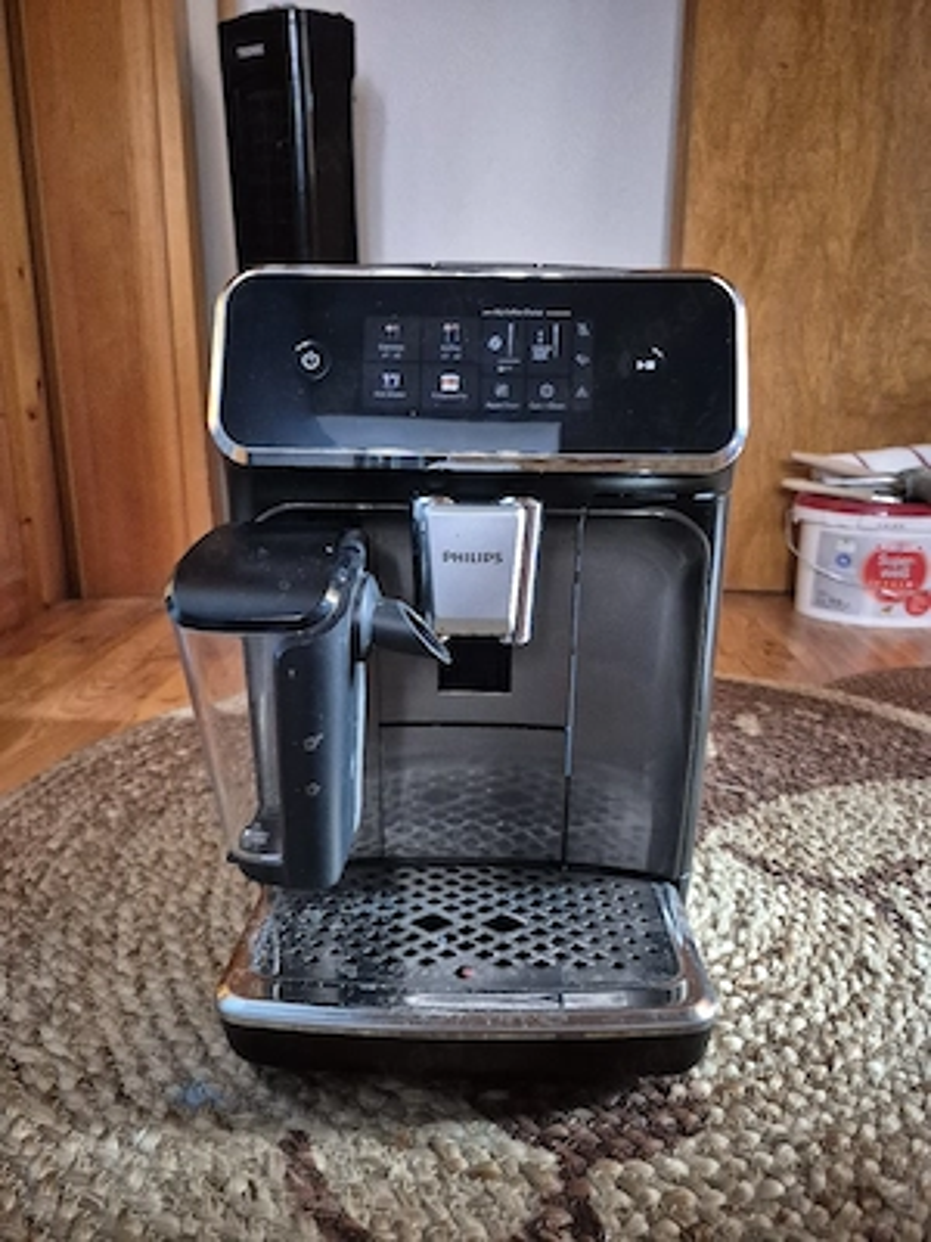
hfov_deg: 58.9
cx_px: 466
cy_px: 621
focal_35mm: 23
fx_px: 825
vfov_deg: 73.9
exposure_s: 1/20
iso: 1250
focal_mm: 5.4
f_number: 1.8
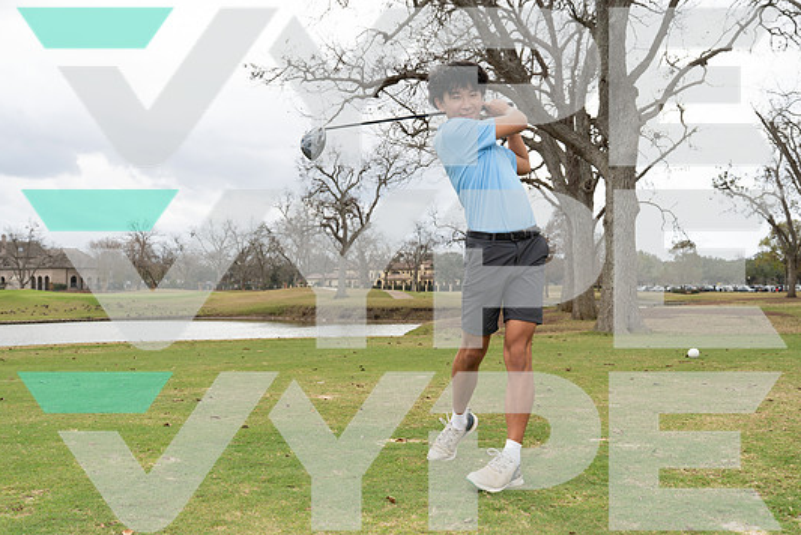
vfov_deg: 36.0
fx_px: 824
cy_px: 270
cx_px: 404
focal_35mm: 37
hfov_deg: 51.9
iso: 400
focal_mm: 34
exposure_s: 1/250
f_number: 9
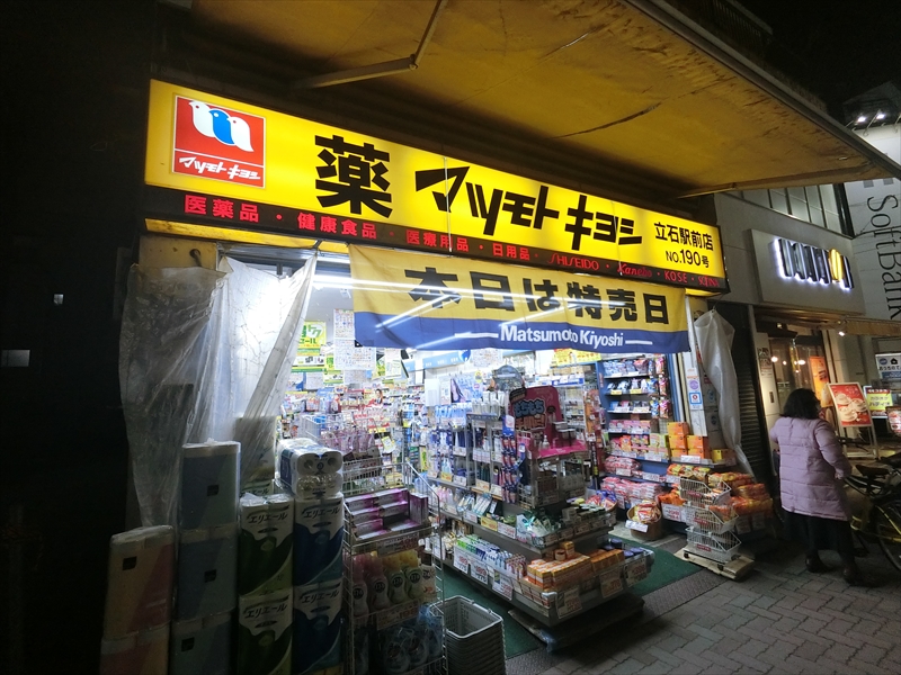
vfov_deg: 78.1
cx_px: 450
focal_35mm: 16
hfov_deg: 94.5
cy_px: 338
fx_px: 416
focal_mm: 2.87
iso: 250
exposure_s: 1/100
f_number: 2.8
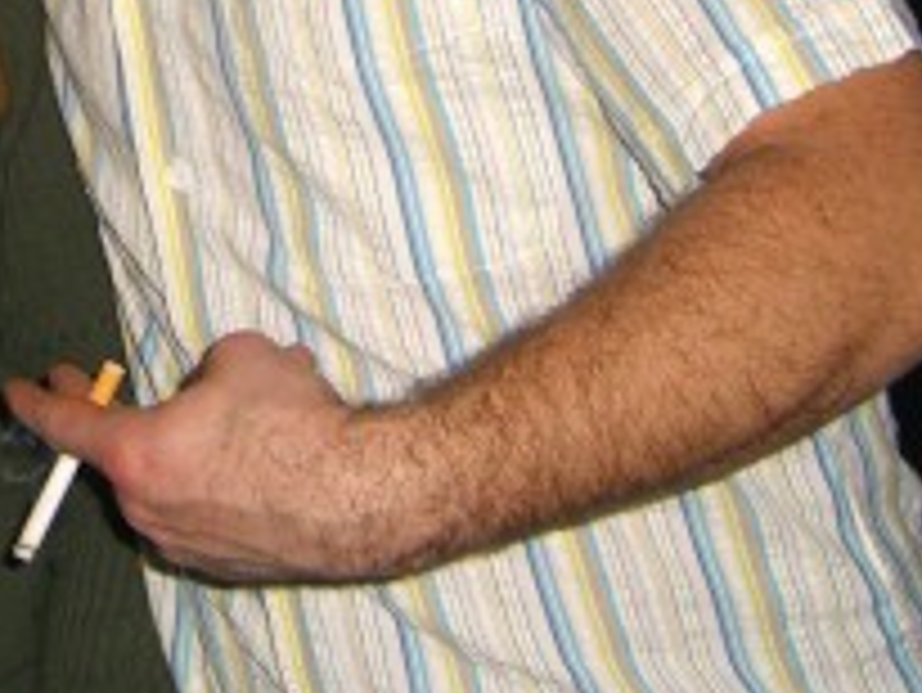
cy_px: -126
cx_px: 76
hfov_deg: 17.4
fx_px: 2958
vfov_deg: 13.0
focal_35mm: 111
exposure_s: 1/60
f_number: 2.8
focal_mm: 7.9
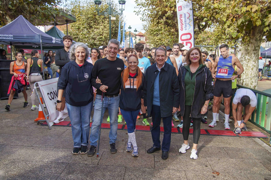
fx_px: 226
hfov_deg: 61.9
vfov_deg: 43.6
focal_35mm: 30
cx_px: 136
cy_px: 90
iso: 160
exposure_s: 1/640
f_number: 2.8
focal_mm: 20
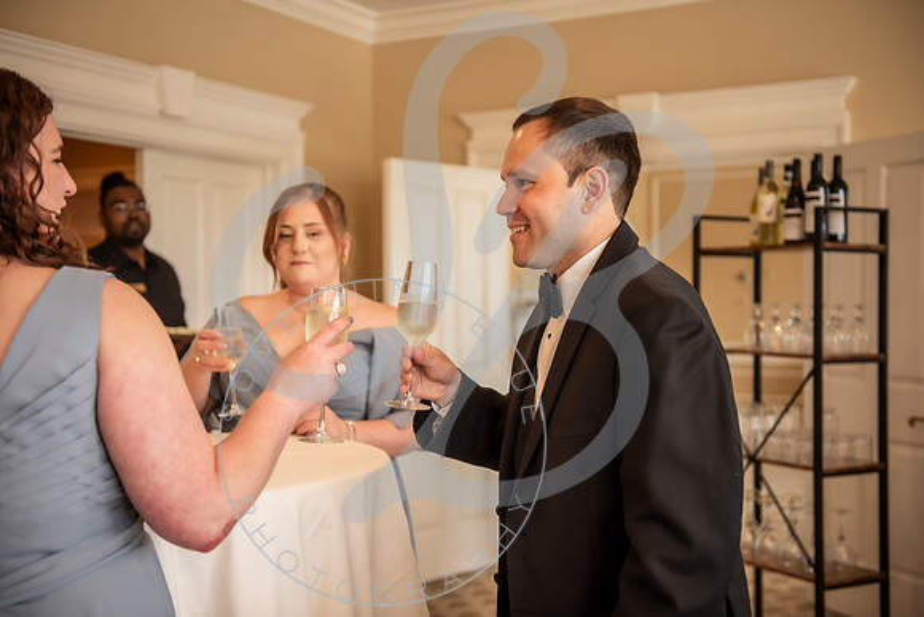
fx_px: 1232
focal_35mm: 48
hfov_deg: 41.1
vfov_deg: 28.1
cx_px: 462
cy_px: 308
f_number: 2.8
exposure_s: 1/160
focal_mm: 48
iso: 400
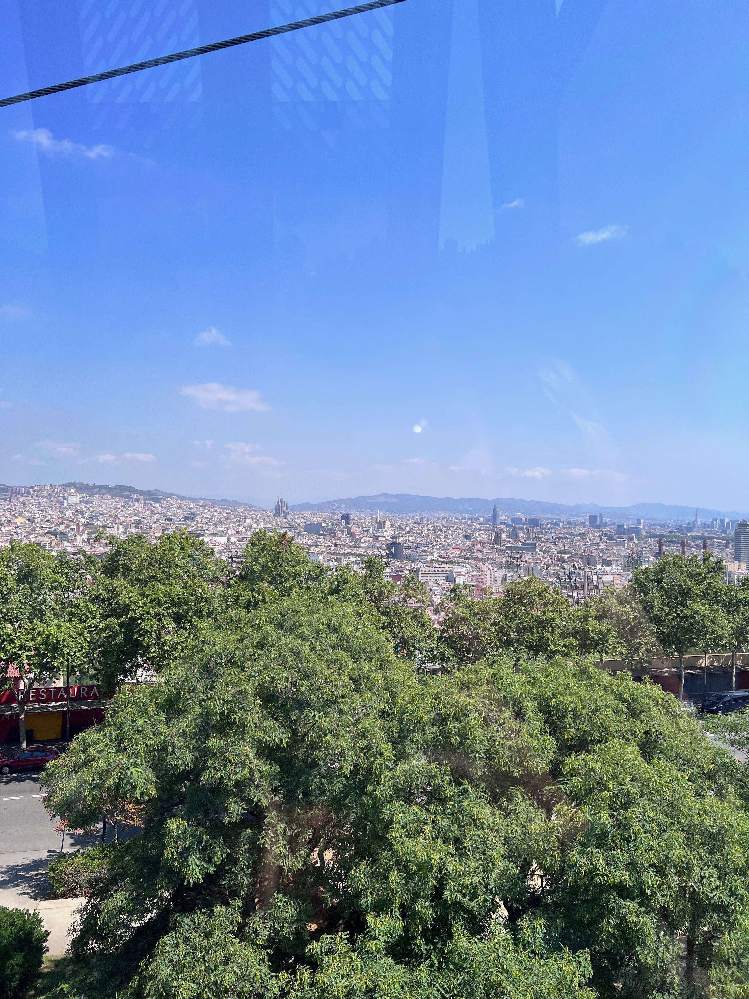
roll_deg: -2.0
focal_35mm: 26
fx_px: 750
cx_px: 374
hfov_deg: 53.1
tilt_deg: +1.5
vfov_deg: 67.3
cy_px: 500
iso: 50
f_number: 1.5
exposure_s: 1/2457
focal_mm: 5.7
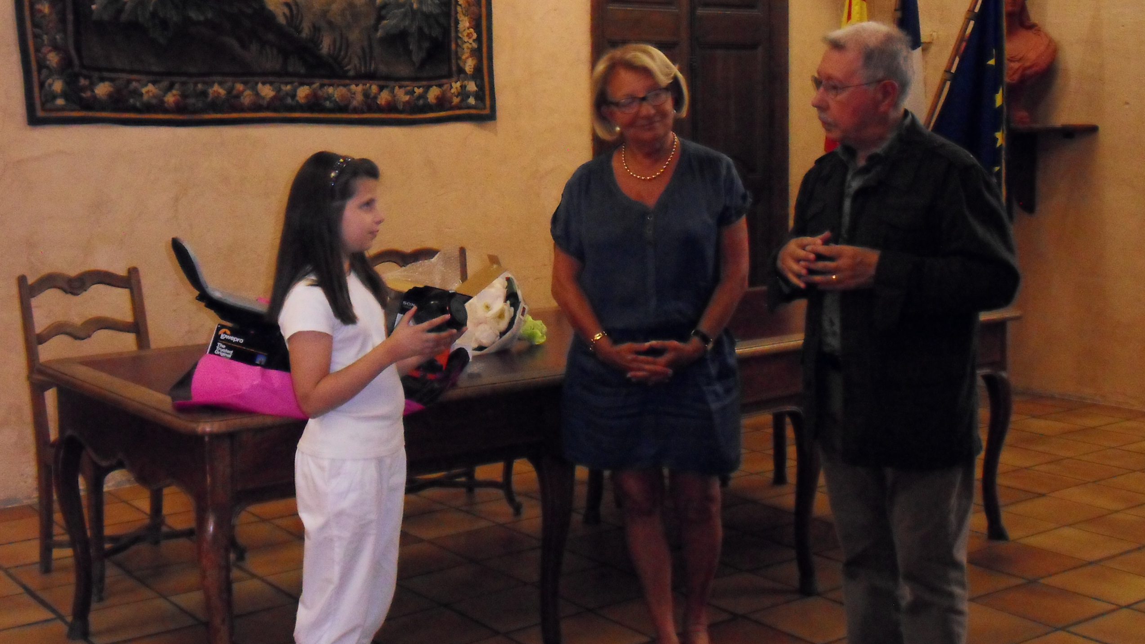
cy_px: 250
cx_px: 576
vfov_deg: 23.9
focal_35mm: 50
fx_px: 1518
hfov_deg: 41.3
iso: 640
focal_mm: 7.9
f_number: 4.2
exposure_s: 1/45
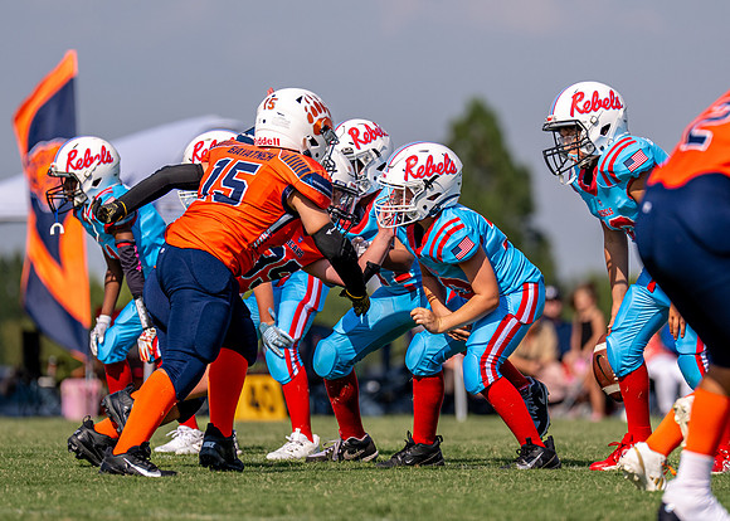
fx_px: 7907
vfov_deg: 3.8
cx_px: 428
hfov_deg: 5.3
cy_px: 275
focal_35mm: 381
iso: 125
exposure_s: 1/4000
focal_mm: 200
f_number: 2.8
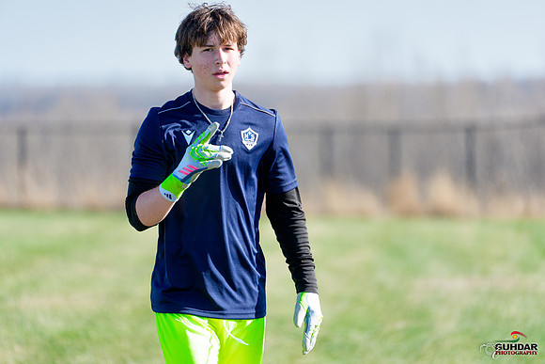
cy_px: 182
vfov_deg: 3.4
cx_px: 272
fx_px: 6057
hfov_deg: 5.2
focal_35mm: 400
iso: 640
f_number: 5.6
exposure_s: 1/1600
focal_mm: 400
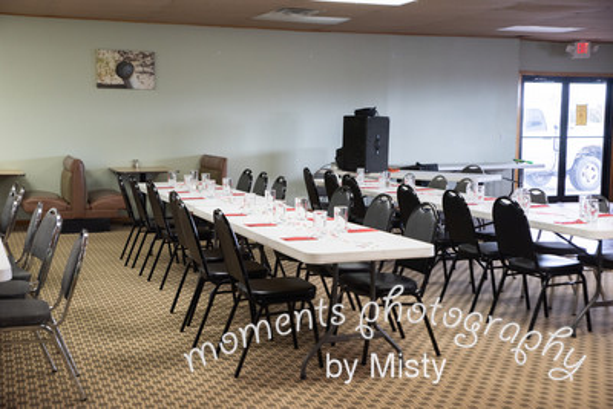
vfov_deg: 27.0
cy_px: 204
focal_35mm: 50
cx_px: 306
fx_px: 852
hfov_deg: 39.6
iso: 640
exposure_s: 1/125
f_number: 4
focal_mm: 50
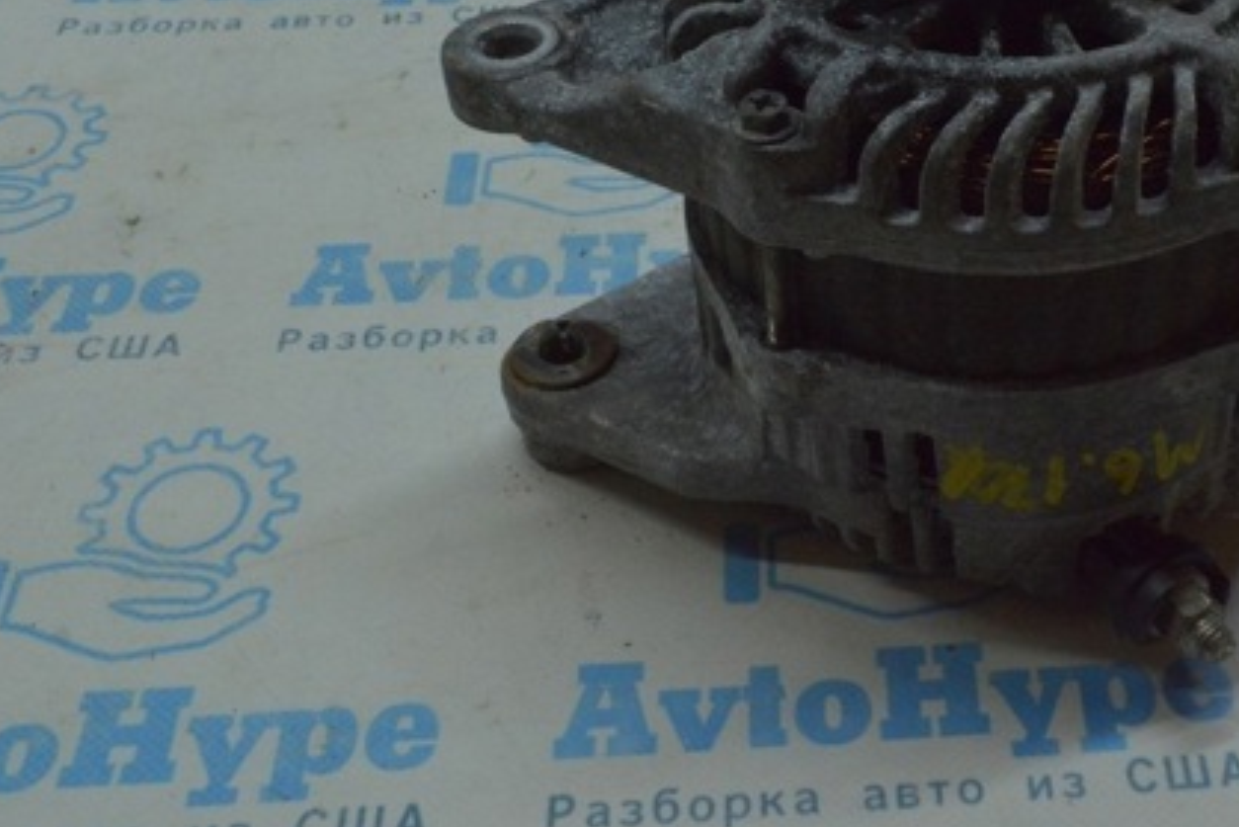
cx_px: 919
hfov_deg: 35.5
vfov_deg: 24.5
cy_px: 248
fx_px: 1893
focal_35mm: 55
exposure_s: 1/80
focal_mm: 24
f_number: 16
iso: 2200
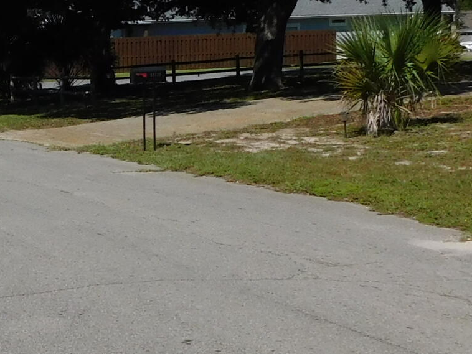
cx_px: -135
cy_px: 133
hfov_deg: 19.9
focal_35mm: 91
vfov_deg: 16.2
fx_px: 1241
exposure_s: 1/1000
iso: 125
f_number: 6
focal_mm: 4
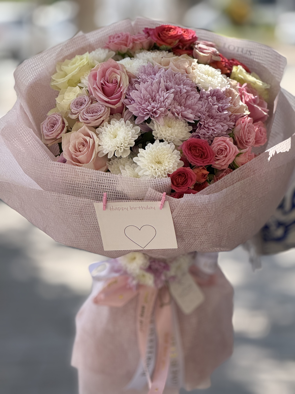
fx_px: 1364
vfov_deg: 16.4
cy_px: 197
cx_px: 148
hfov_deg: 12.3
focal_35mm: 120
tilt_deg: -6.7
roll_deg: -1.6
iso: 64
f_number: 2.8
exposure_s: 1/591
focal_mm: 15.66
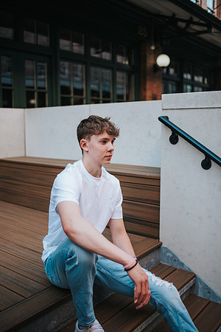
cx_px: 110
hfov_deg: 37.9
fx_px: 322
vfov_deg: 54.4
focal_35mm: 35
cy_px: 166
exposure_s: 1/1250
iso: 640
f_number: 1.8
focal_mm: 35
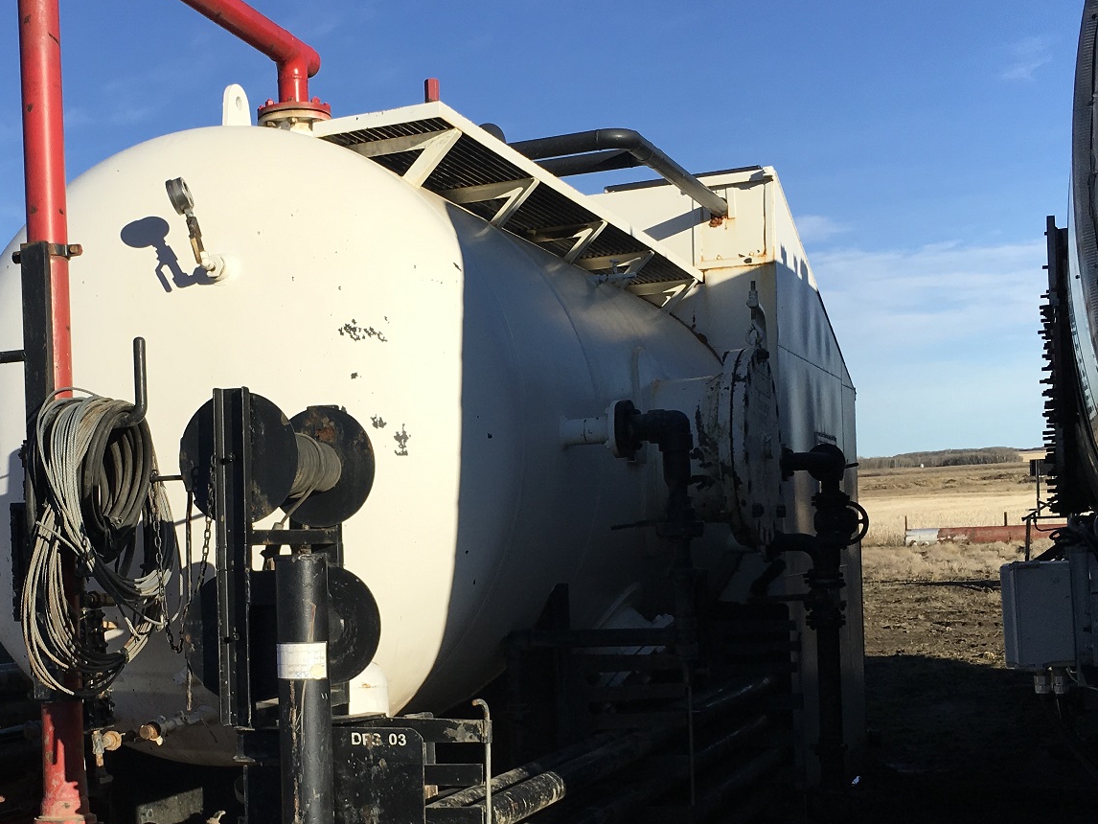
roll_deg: +3.2
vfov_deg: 28.4
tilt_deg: -6.7
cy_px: 547
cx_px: 340
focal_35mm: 51
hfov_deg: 37.0
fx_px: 1618
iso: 25
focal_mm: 4.15
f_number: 2.2
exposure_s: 1/2262
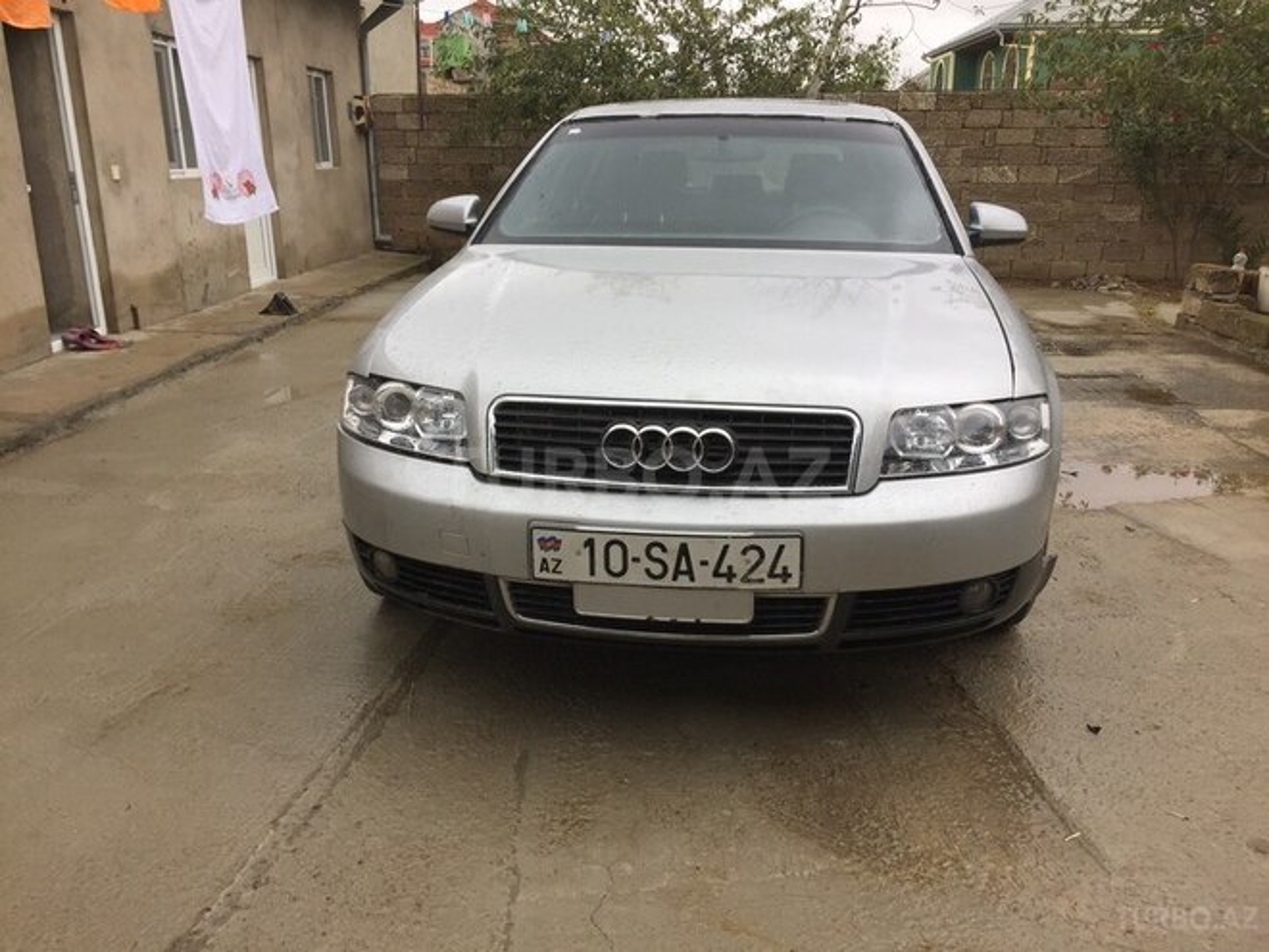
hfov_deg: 61.7
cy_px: 476
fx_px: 1063
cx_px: 634
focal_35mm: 29
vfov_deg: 48.2
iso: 32
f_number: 2.2
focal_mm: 4.15
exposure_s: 1/430
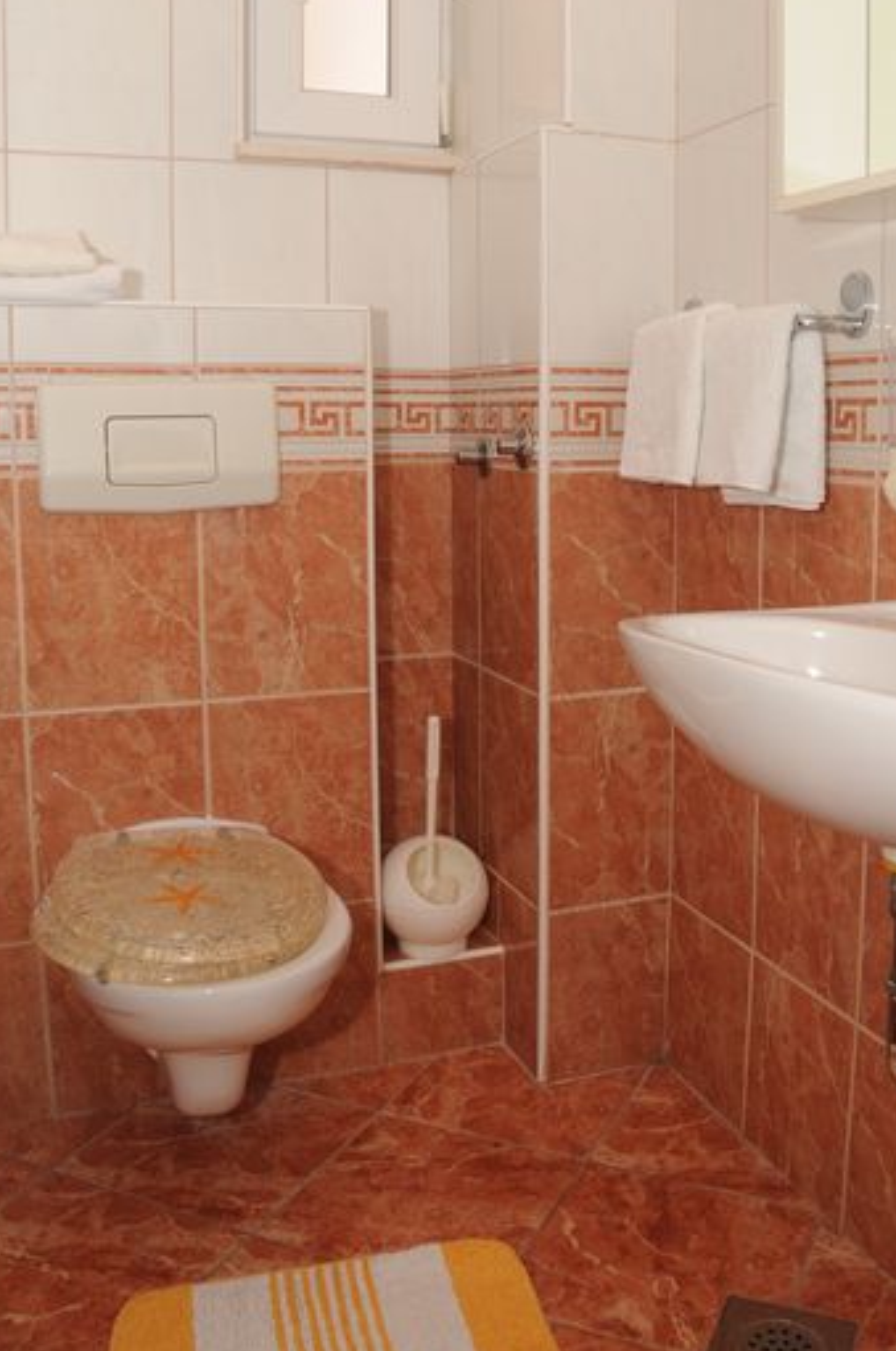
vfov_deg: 55.6
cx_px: 530
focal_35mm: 34
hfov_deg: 38.6
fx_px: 1274
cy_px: 562
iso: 200
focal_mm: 18
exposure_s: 1/60
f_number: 5
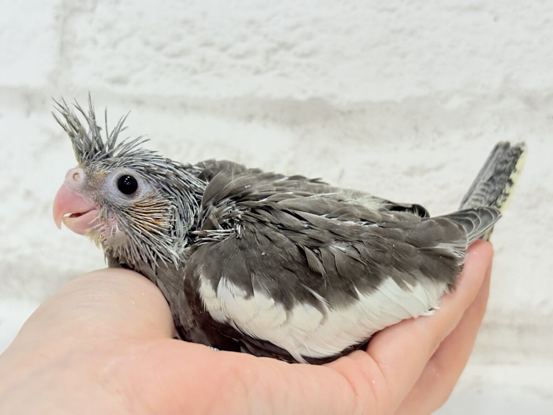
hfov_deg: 36.8
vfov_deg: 28.0
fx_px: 831
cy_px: 208
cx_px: 276
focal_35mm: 52
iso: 100
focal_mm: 5.96
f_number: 1.6
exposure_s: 1/100
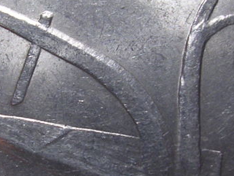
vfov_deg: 13.5
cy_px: 80
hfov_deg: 17.8
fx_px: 744
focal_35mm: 110
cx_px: 60
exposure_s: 1/16
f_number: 2.8
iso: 100
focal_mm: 5.8
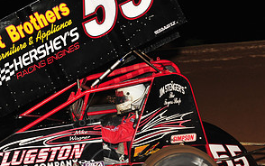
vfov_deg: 7.1
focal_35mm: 185
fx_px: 1337
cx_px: 92
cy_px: 90
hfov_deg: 11.3
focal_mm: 92
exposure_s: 1/320
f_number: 8
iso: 1000
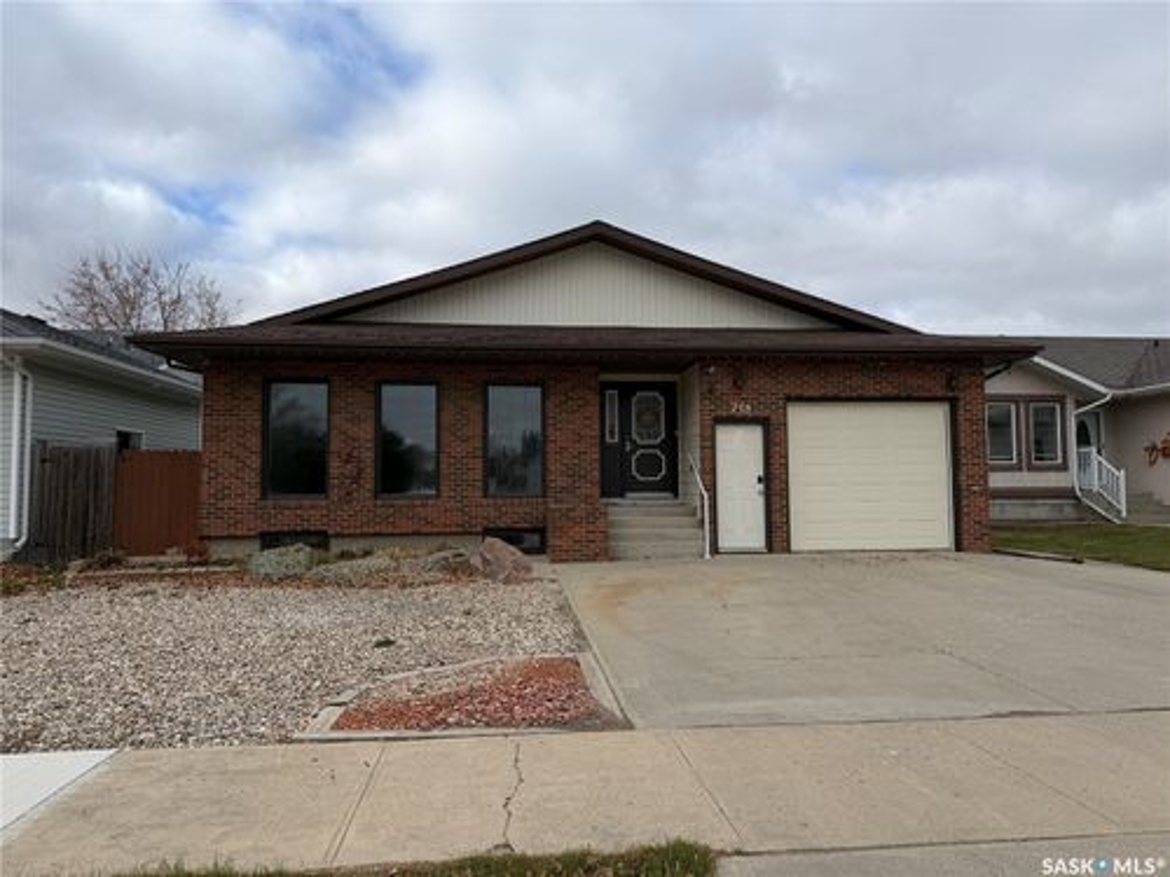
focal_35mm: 24
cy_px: 438
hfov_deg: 71.6
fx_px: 811
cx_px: 585
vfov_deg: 56.8
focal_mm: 6.76
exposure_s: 1/3425
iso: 80
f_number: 1.78
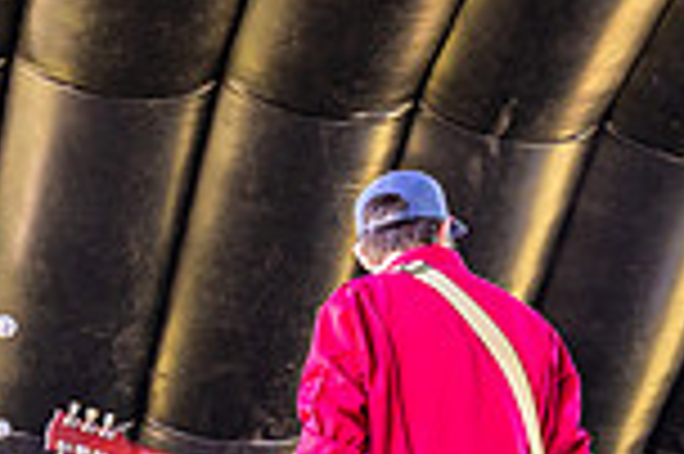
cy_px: 357
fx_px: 2031
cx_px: 486
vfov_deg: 12.7
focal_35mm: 107
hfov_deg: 19.0
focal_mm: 28
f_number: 5.6
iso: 800
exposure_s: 1/160
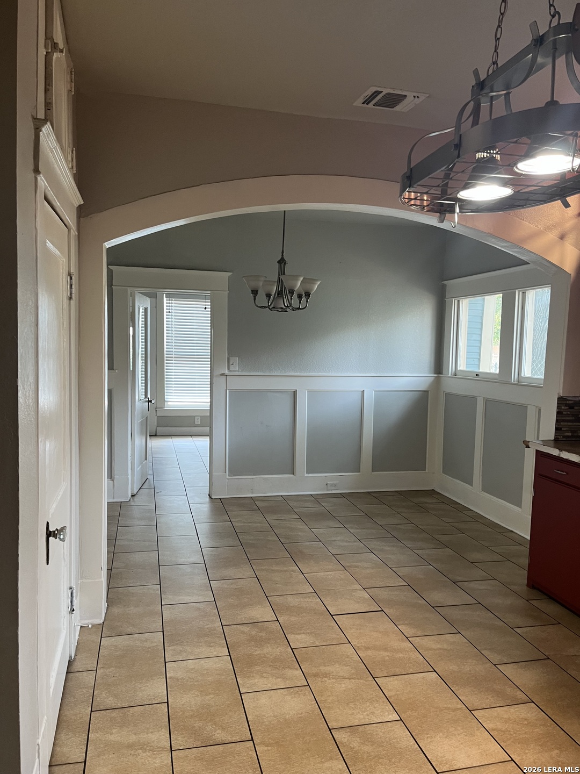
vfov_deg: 67.3
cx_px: 290
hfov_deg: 53.1
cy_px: 387
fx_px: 581
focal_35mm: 26
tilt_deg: -5.5
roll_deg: -0.3
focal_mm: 5.1
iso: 125
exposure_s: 1/60
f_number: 1.6
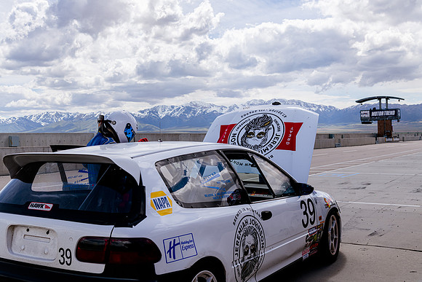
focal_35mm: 41
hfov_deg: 47.5
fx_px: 479
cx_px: 211
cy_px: 141
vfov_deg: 32.7
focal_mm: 40
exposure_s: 1/500
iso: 125
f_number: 6.3
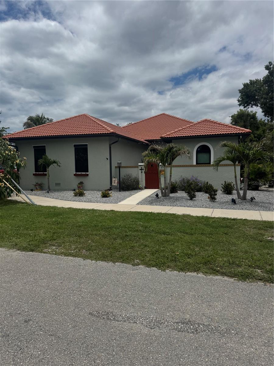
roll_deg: +1.1
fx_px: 253
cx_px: 137
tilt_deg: -4.2
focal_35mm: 24
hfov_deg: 56.8
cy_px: 183
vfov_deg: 71.6
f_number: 1.78
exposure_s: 1/10417
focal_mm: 6.76
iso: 80
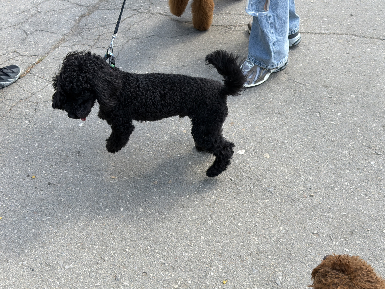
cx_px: 192
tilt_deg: -41.7
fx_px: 534
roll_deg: +7.5
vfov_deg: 30.3
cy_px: 144
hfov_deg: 39.7
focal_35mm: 48
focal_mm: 6.76
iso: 80
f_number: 1.78
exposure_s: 1/885
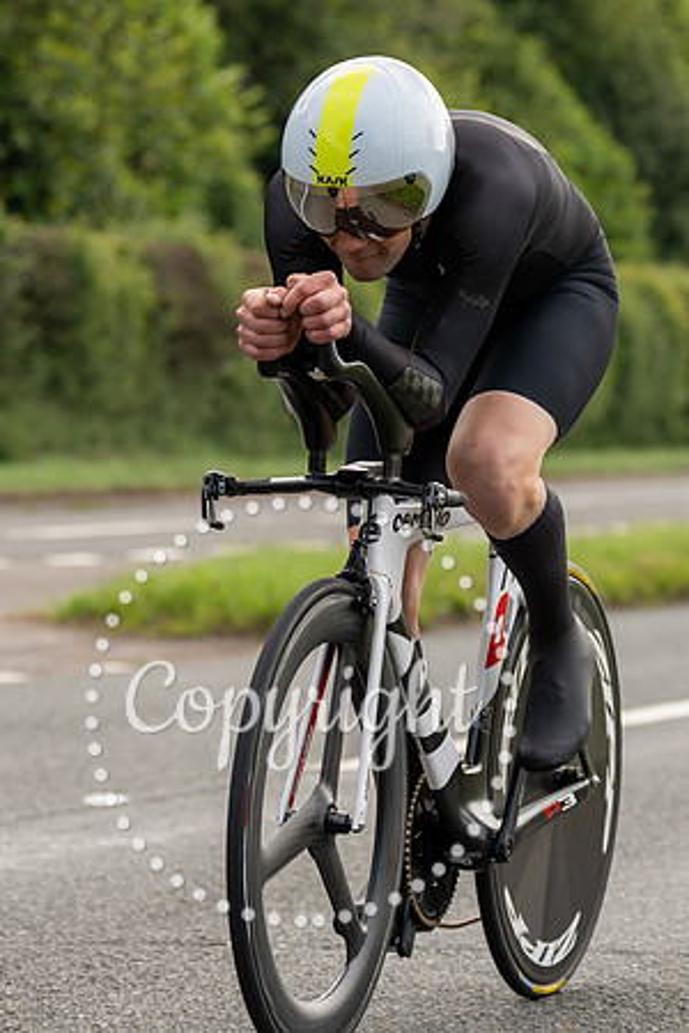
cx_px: 253
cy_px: 406
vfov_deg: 11.5
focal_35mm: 179
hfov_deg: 7.7
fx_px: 5126
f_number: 4
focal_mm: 98
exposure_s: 1/1000
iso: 320
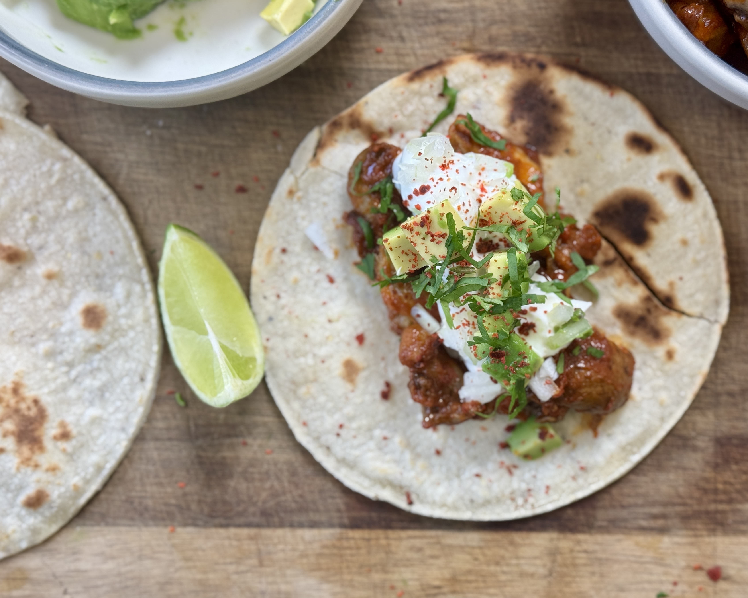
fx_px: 1240
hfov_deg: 33.5
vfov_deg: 27.1
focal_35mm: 56
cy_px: 282
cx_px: 431
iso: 100
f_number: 1.78
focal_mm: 6.76
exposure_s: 1/100
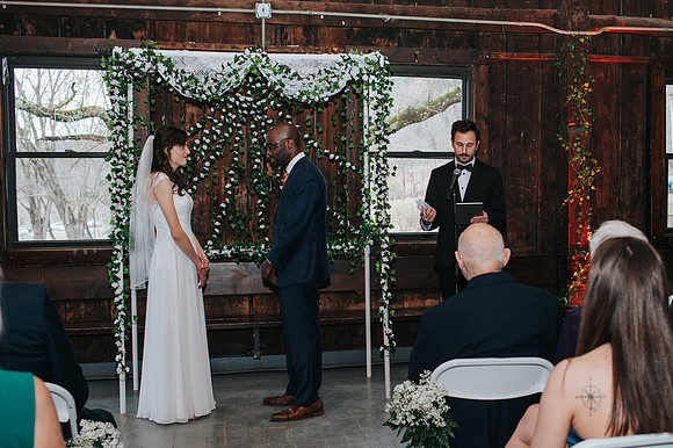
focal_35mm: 47
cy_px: 252
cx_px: 452
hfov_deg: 41.3
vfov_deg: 28.6
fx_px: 879
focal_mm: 35
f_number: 3.2
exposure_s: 1/200
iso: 1000
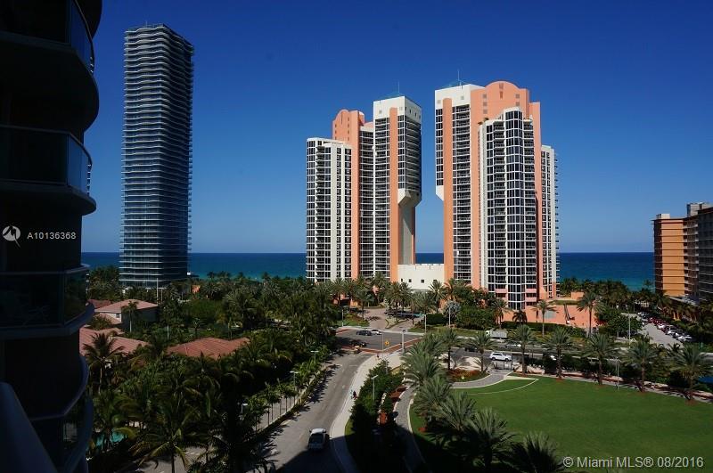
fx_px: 475
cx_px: 356
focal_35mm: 24
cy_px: 236
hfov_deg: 73.8
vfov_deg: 53.0
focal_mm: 16
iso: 100
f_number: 16
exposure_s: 1/160
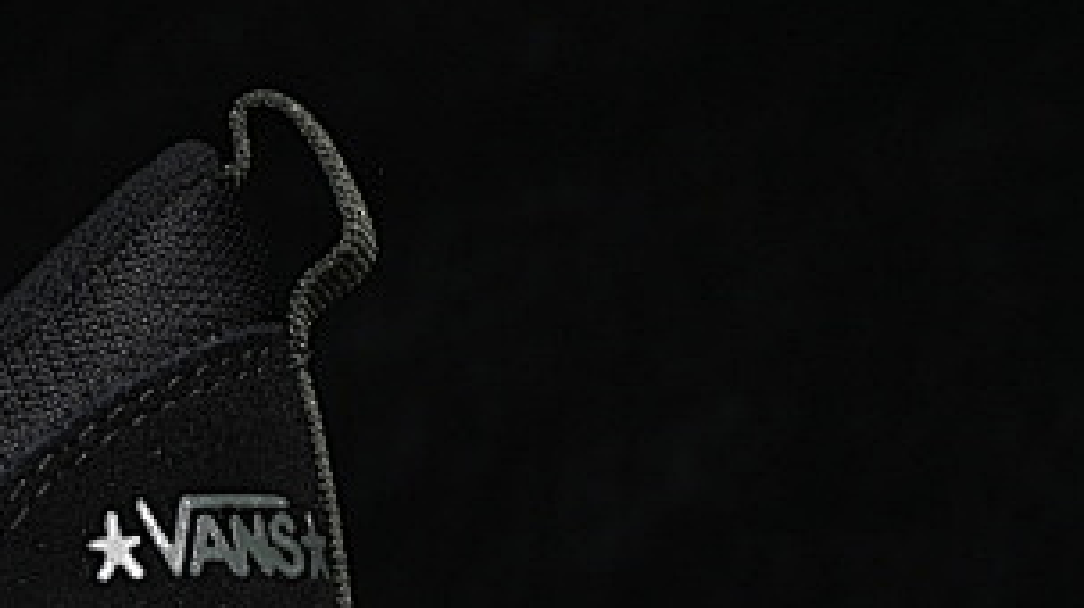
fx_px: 8043
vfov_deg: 4.3
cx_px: -801
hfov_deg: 7.5
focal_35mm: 280
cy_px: 215
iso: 160
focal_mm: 50
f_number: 6.3
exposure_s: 1/60
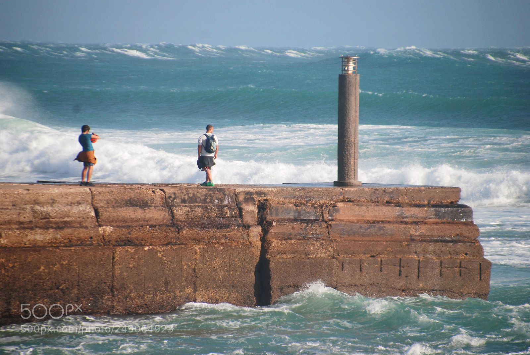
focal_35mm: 405
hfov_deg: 5.1
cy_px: 178
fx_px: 5969
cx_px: 265
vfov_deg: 3.4
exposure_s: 1/500
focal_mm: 270
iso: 125
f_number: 6.3
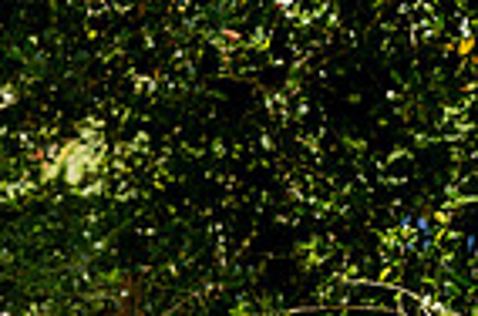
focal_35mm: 159
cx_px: 101
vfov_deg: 8.0
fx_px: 2106
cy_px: 736
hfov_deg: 12.9
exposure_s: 1/320
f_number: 4.5
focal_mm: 50
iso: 100
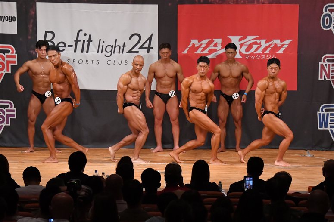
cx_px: 167
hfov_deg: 11.8
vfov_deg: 7.9
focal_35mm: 174
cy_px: 111
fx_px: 1614
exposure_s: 1/400
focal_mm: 116
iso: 7200
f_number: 5.6
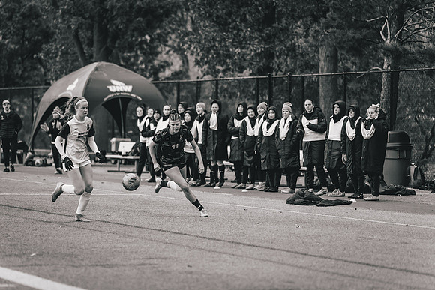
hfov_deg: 11.8
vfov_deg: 7.9
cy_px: 168
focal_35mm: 174
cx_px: 193
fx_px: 2106
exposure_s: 1/1000
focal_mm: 150
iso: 400
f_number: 2.8
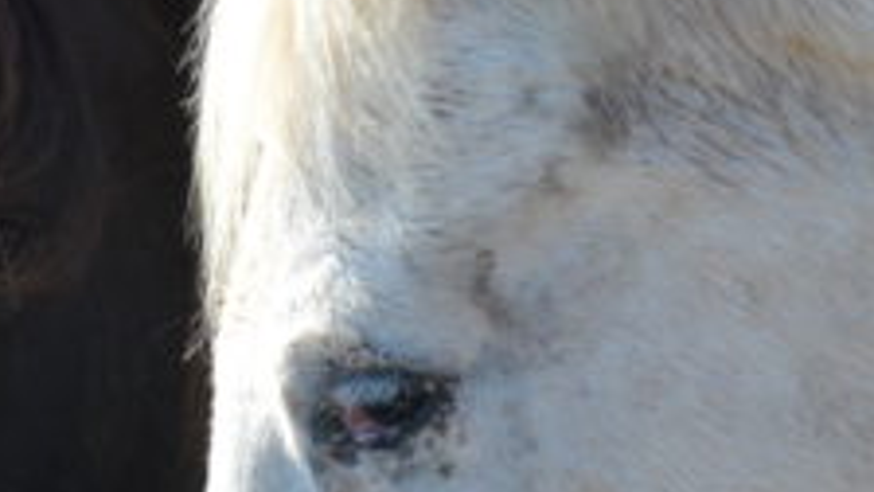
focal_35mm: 330
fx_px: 7648
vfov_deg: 3.7
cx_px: 663
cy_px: 355
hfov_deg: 6.5
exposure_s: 1/500
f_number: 11
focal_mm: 46
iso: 800
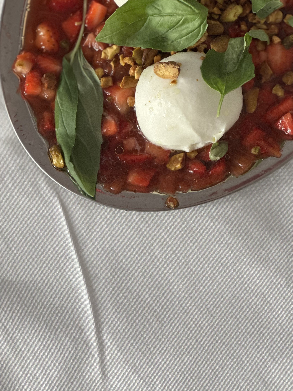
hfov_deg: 13.4
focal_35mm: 110
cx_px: 196
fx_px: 1241
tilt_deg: -76.7
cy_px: 130
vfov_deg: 17.8
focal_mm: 9
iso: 250
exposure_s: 1/85
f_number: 2.8
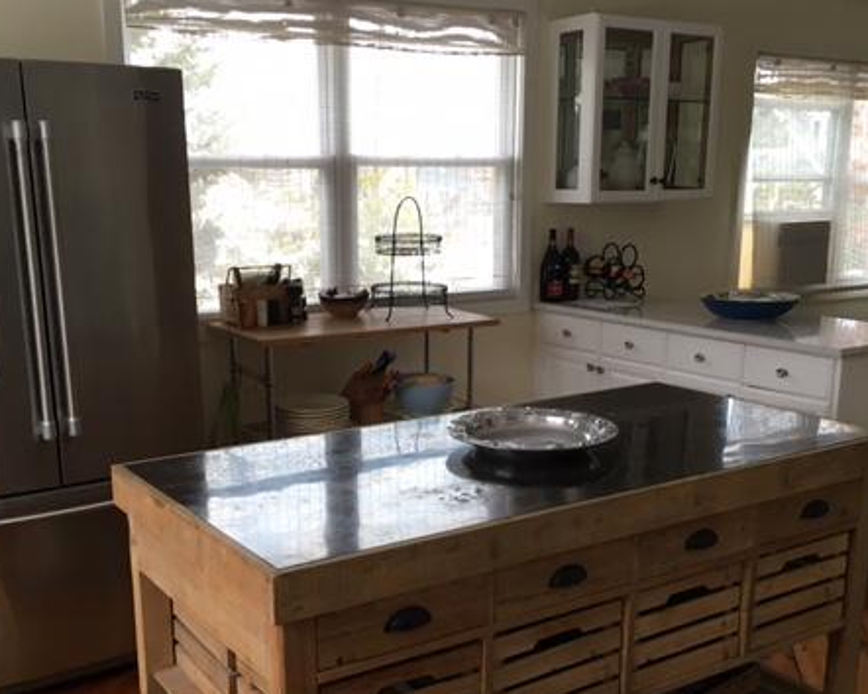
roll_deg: -0.6
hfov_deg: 44.8
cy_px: 452
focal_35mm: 41
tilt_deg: -14.5
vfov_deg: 36.1
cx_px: 414
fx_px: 1053
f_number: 2.2
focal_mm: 4.15
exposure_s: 1/30
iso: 40
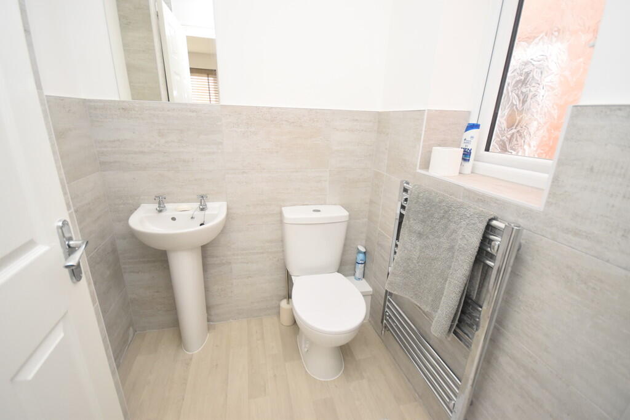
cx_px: 315
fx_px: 263
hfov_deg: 100.4
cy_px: 210
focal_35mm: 15
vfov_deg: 77.3
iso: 1250
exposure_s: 1/125
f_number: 4
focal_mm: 10
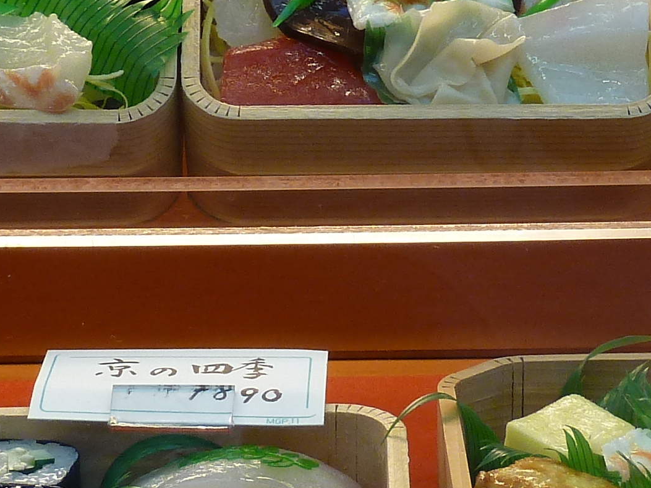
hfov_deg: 14.8
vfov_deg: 11.1
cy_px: 173
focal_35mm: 133
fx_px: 2500
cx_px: 308
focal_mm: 5.7
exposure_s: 1/30
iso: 125
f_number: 3.5
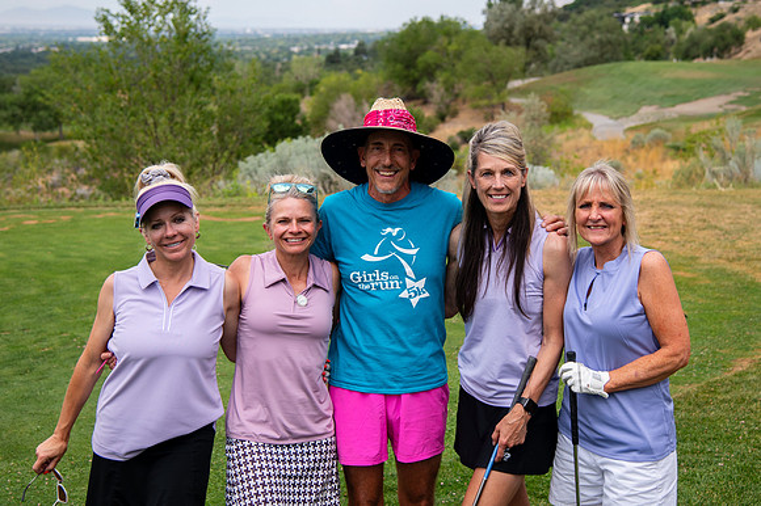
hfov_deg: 33.5
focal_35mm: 60
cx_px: 393
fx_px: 1265
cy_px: 203
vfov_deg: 22.6
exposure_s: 1/2500
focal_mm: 50
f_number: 4
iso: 200
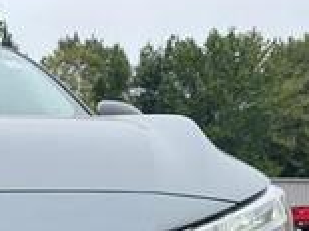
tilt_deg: -8.9
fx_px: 696
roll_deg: -0.4
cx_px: -142
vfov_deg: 16.9
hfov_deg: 21.4
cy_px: 354
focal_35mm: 78
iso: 80
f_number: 1.78
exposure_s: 1/1653
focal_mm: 6.76
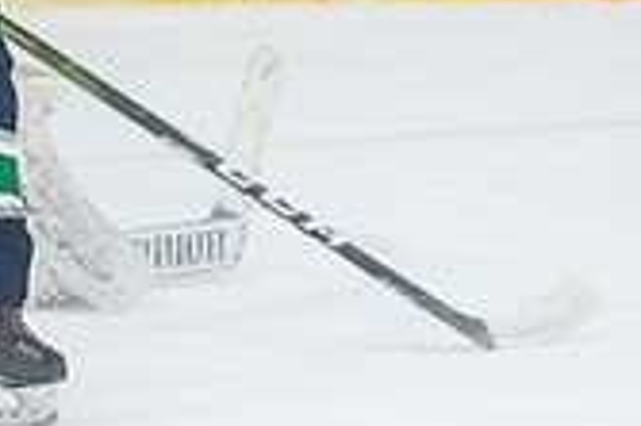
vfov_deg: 2.2
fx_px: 10993
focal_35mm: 618
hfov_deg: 3.3
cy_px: -340
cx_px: -367
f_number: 2.8
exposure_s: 1/640
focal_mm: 82
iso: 1400
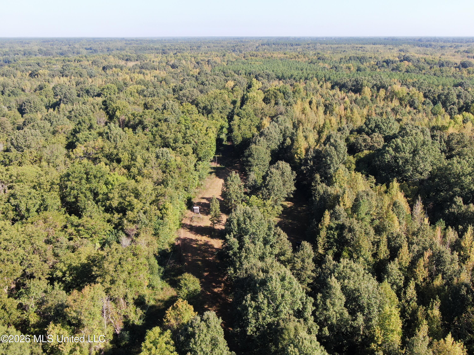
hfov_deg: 51.4
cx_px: 237
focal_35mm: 36
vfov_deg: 39.7
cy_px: 178
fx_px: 493
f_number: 3.3
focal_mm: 6.21
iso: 100
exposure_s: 1/320
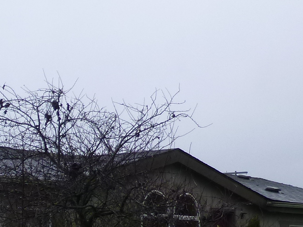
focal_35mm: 136
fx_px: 1190
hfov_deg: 13.8
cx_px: -124
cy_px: 237
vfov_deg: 10.8
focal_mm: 6.1
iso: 100
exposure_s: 1/160
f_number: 3.7
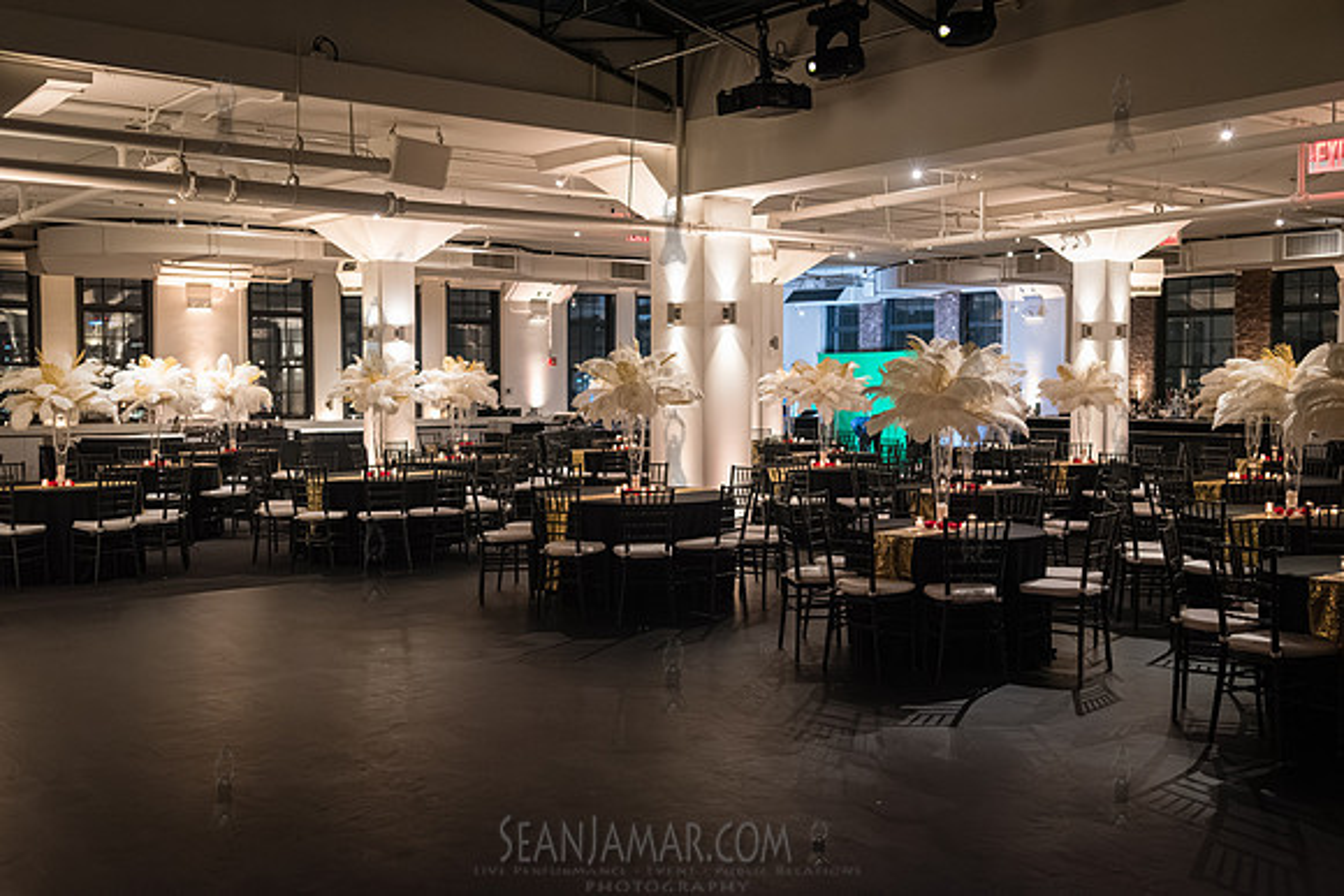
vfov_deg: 36.7
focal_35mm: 36
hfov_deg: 52.9
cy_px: 448
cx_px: 672
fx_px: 1350
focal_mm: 35
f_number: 3.2
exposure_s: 1/250
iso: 8000
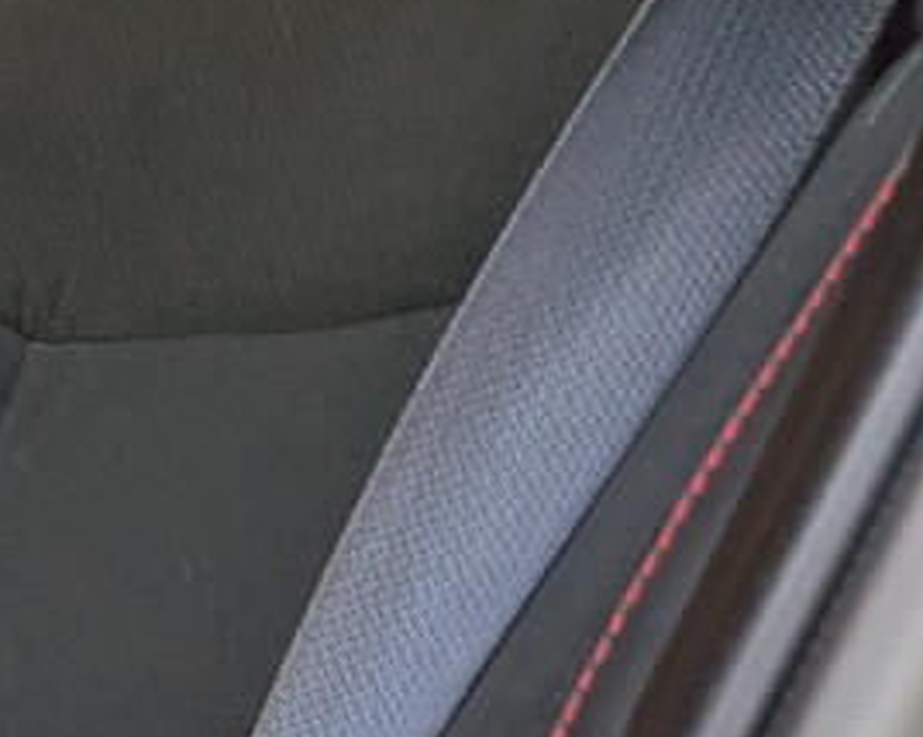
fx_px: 3822
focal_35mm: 140
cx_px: -1825
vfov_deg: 11.0
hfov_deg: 10.2
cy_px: 582
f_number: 1.7
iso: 34
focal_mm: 4.53
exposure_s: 1/90
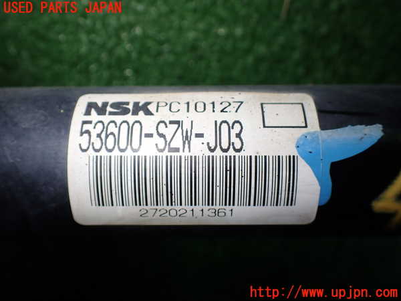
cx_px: 200
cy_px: 150
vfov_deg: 46.8
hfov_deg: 60.0
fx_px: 348
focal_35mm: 30
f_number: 2.3
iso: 200
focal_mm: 5.4
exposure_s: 1/125
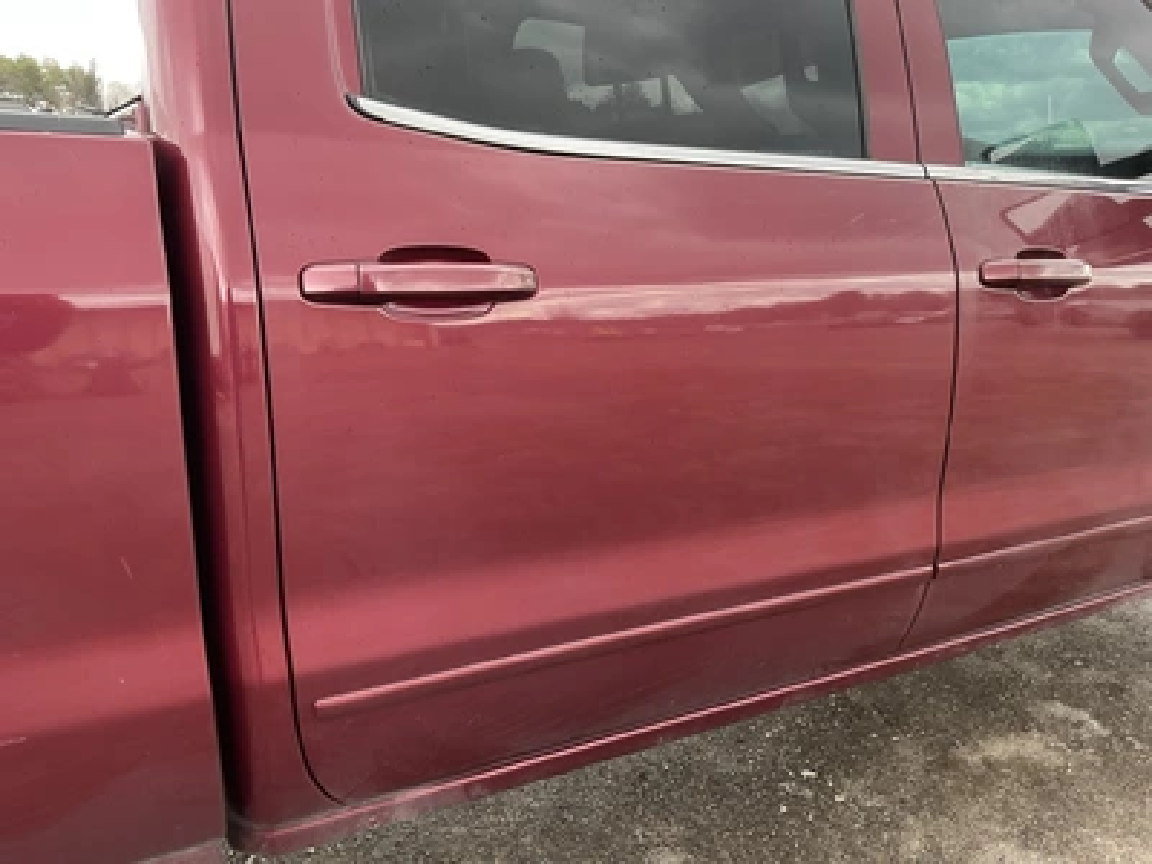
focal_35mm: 28
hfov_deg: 63.4
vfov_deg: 49.7
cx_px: 576
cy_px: 432
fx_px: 932
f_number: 1.8
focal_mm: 3
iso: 64
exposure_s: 1/122
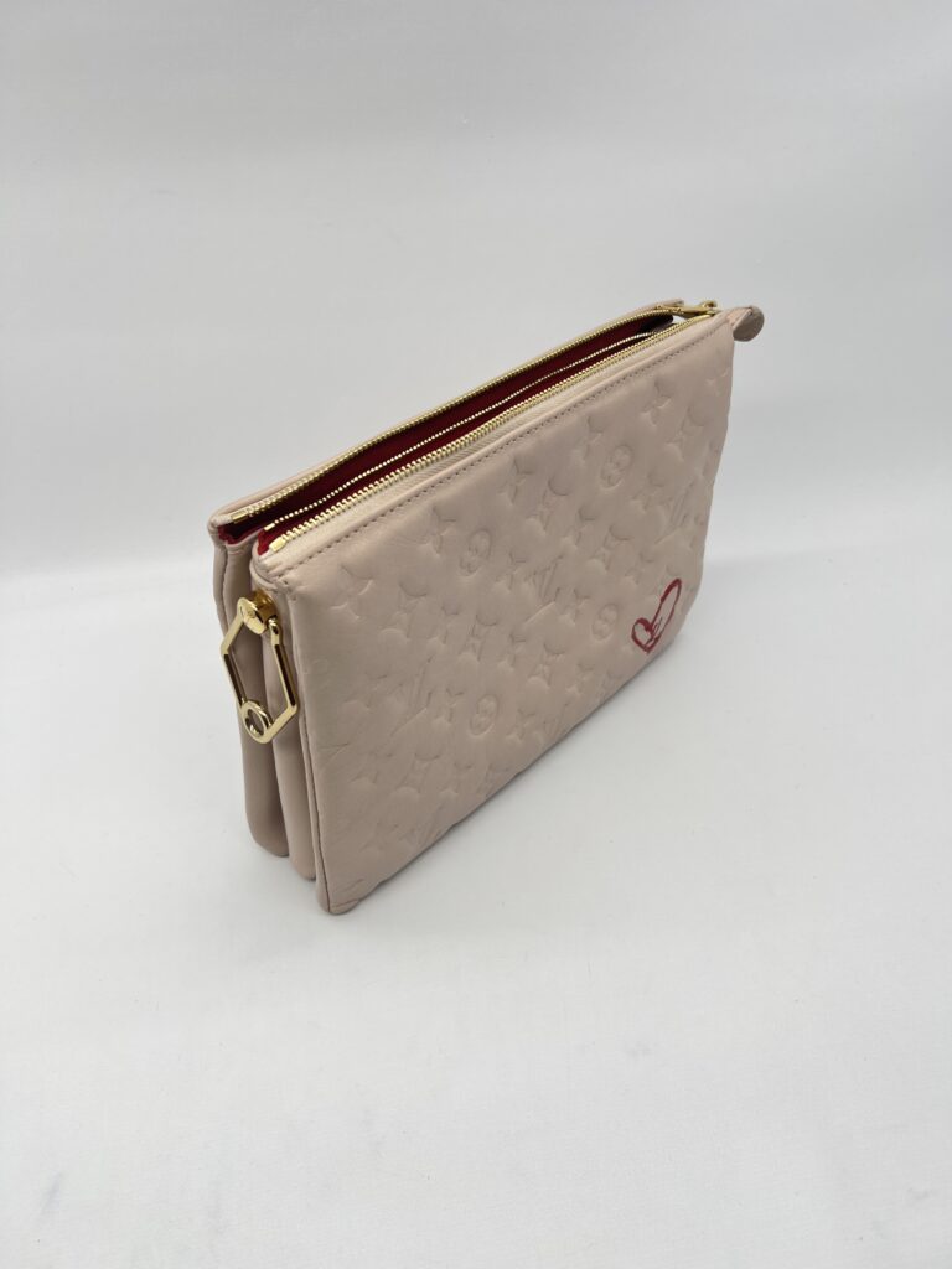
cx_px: 476
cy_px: 634
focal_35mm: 26
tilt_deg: -40.8
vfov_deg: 67.3
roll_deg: +0.8
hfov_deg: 53.1
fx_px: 953
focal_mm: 5.7
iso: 40
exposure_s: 1/161
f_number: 1.5
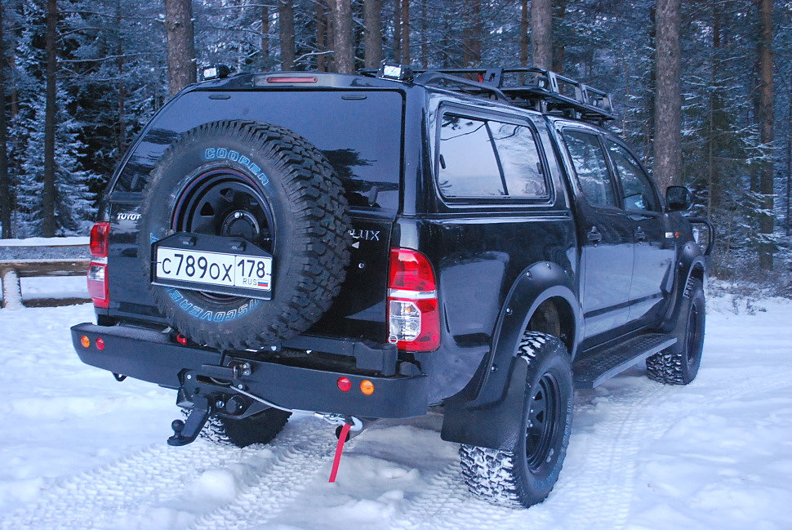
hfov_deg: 43.6
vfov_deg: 29.9
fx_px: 991
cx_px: 396
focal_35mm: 45
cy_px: 265
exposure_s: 1/30
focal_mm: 30
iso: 1600
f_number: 4.8
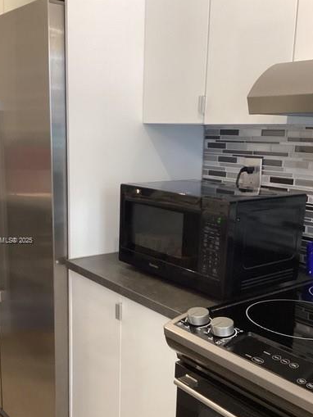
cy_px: 241
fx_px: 470
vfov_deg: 47.7
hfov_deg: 36.8
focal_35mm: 39
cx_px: 135
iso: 200
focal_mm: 3.3
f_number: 2.4
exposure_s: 1/60
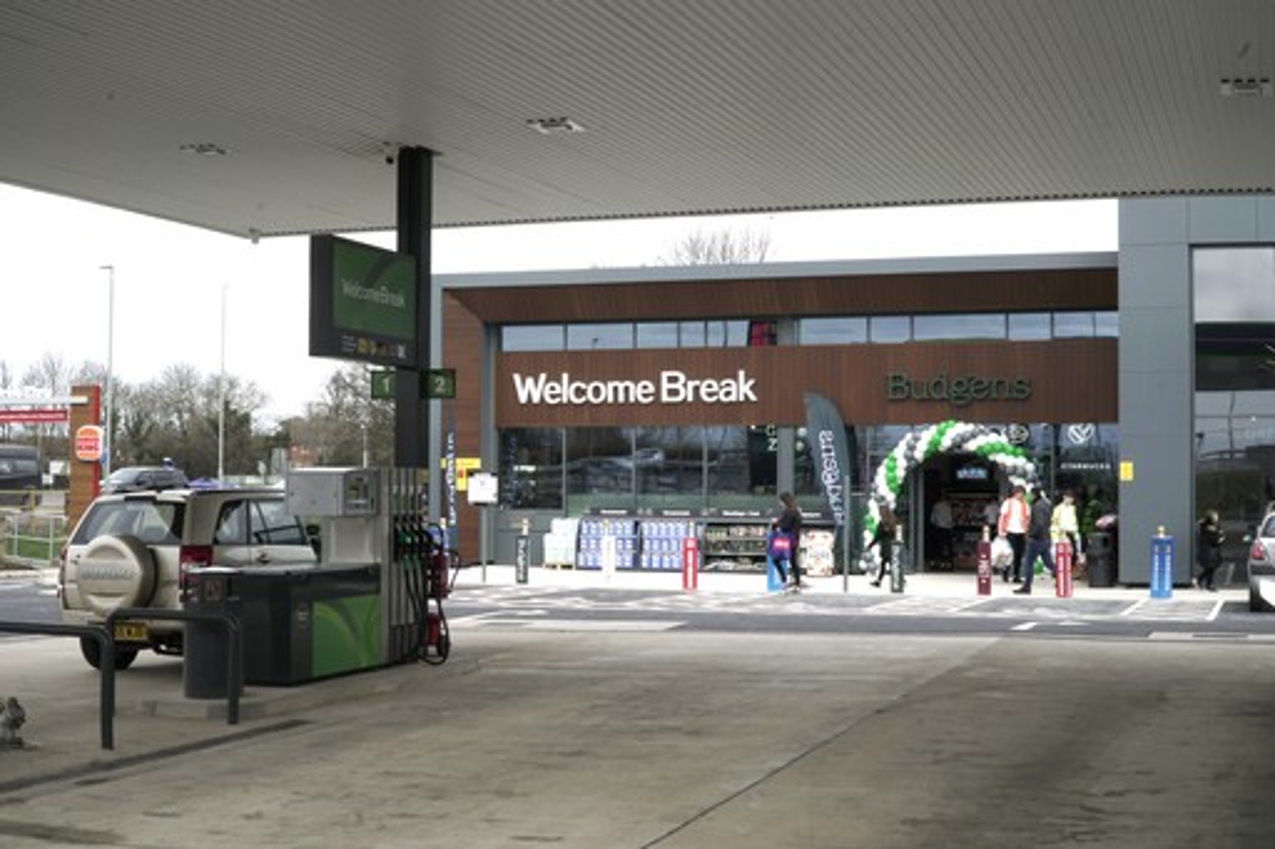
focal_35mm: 43
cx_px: 638
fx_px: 1522
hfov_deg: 45.4
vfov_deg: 31.2
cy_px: 424
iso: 250
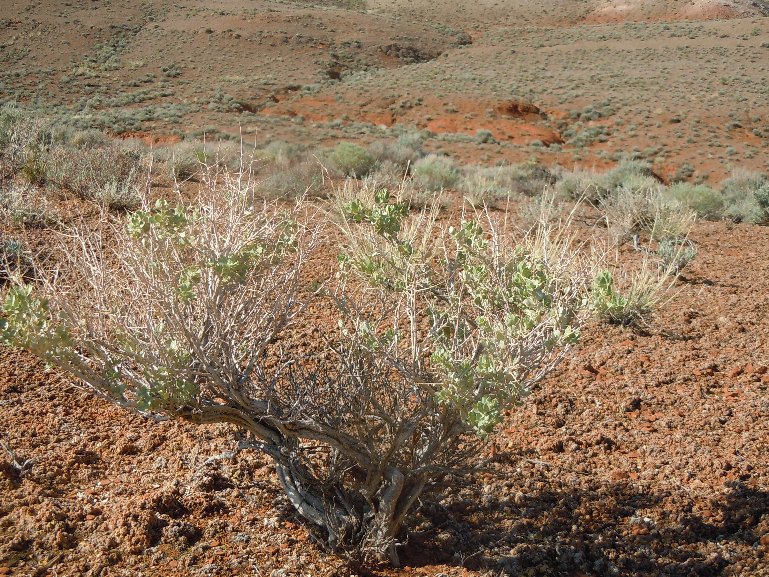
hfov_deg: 42.0
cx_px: 345
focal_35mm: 45
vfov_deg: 32.1
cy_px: 330
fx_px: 1000
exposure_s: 1/800
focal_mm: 7.1
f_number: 3.7
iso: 100
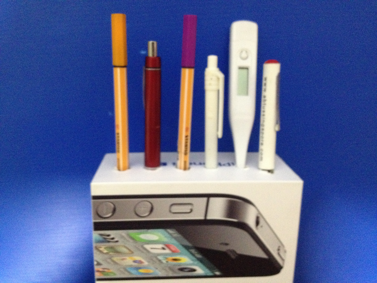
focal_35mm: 35
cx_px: 188
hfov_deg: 52.6
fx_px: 381
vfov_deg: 40.7
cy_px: 142
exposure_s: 1/15
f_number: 2.4
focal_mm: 4.28
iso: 640
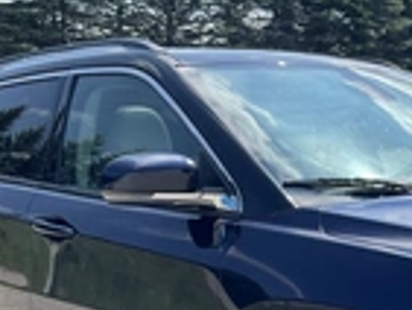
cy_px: 325
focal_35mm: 82
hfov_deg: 22.8
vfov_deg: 17.5
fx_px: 977
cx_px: 418
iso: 25
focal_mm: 3
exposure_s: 1/1098
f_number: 1.8
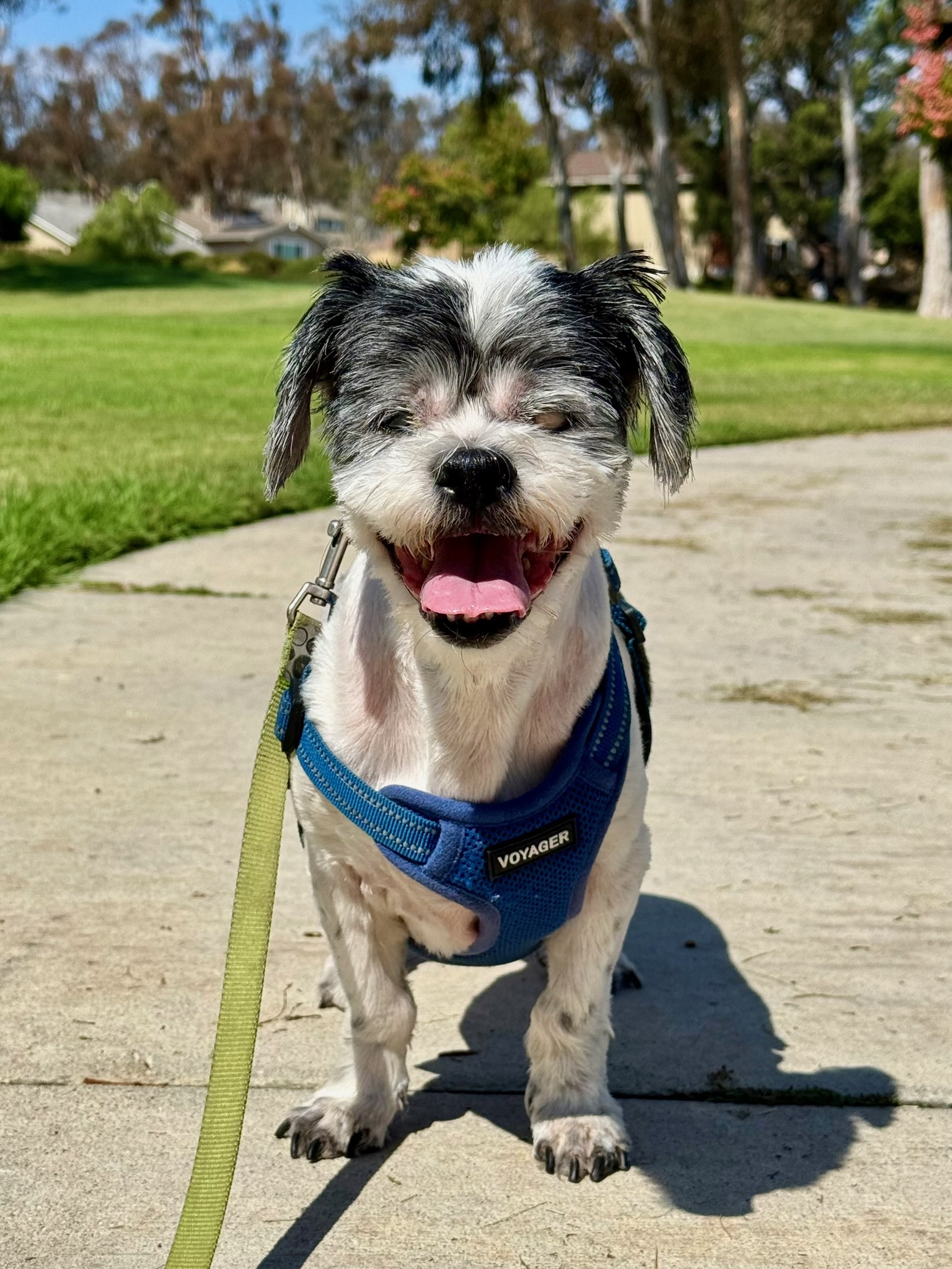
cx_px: 476
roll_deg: -1.0
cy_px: 634
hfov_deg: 30.3
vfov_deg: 39.7
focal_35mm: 48
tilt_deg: -6.2
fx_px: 1760
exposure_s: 1/7874
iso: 80
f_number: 1.78
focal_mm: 6.76
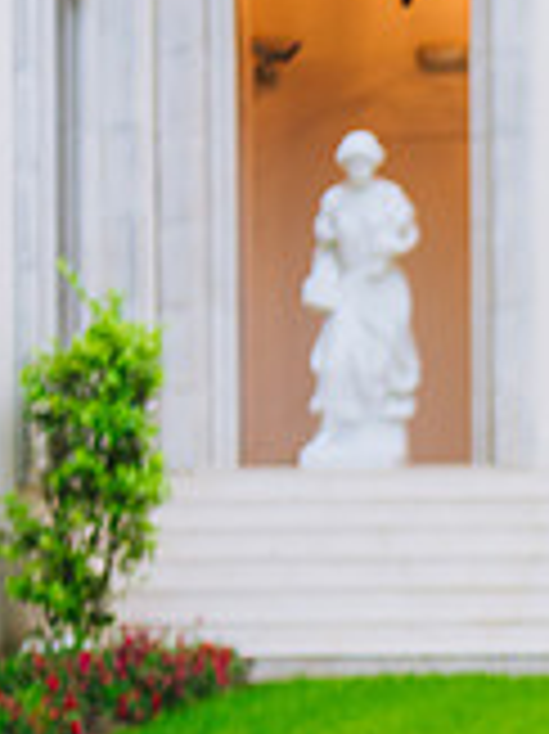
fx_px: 3197
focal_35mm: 151
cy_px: 511
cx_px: 963
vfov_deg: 13.1
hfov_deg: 9.4
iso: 500
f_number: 2.8
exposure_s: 1/160
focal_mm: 44
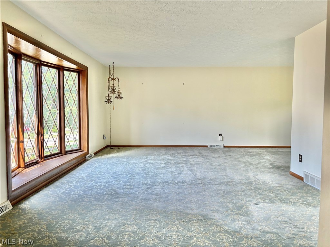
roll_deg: +0.1
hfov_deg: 67.3
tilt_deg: -3.5
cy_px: 124
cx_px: 165
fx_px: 248
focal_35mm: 26
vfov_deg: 53.1
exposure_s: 1/232
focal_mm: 5.96
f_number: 1.6
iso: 80
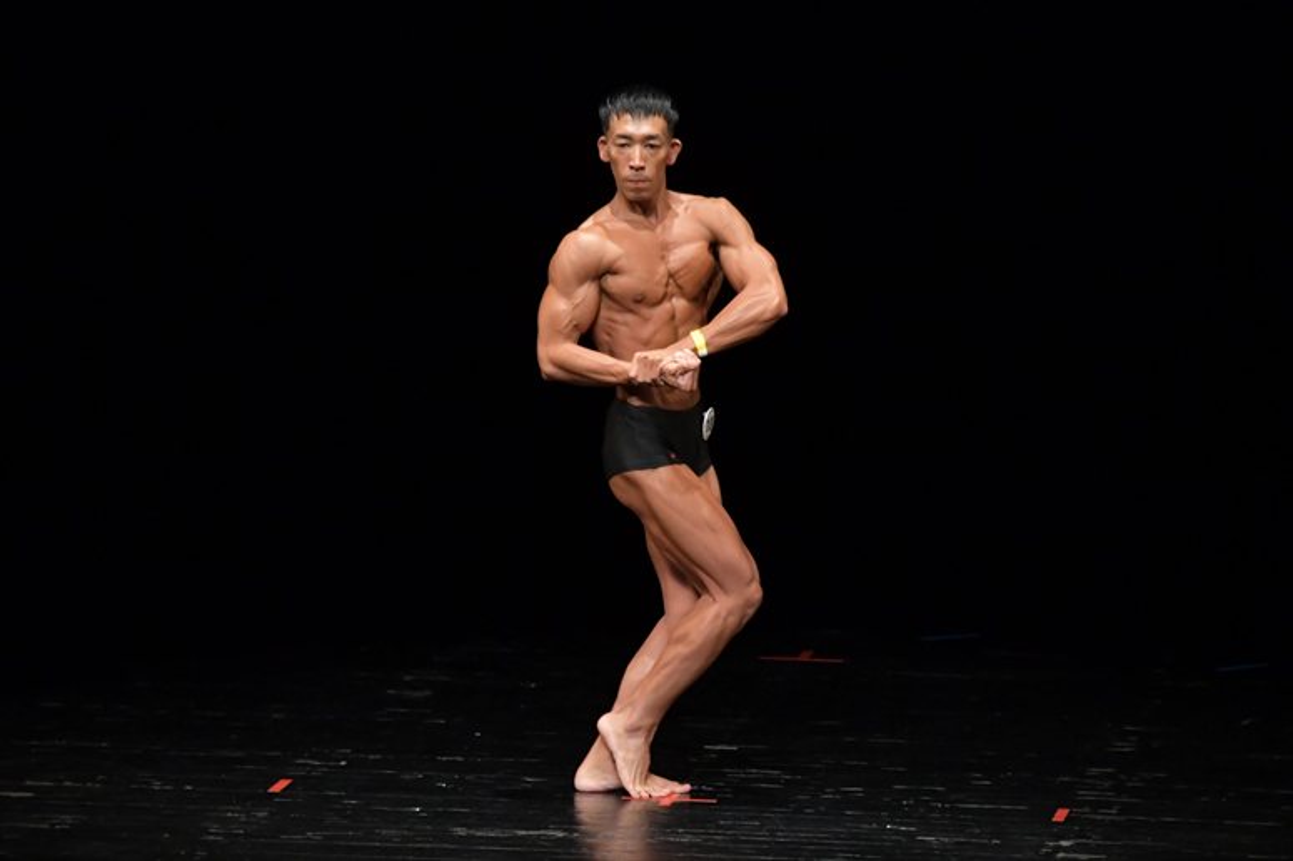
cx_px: 646
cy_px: 430
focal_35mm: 285
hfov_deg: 7.2
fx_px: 10231
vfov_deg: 4.8
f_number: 5.6
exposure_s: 1/400
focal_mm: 190
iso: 3200
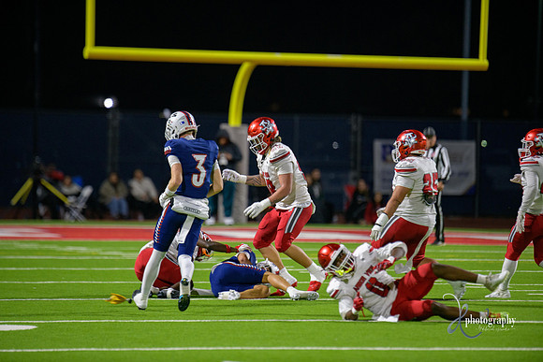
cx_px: 272
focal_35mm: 300
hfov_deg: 6.9
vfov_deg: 4.6
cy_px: 181
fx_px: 4526
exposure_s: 1/250
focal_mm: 300
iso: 2000
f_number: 2.8
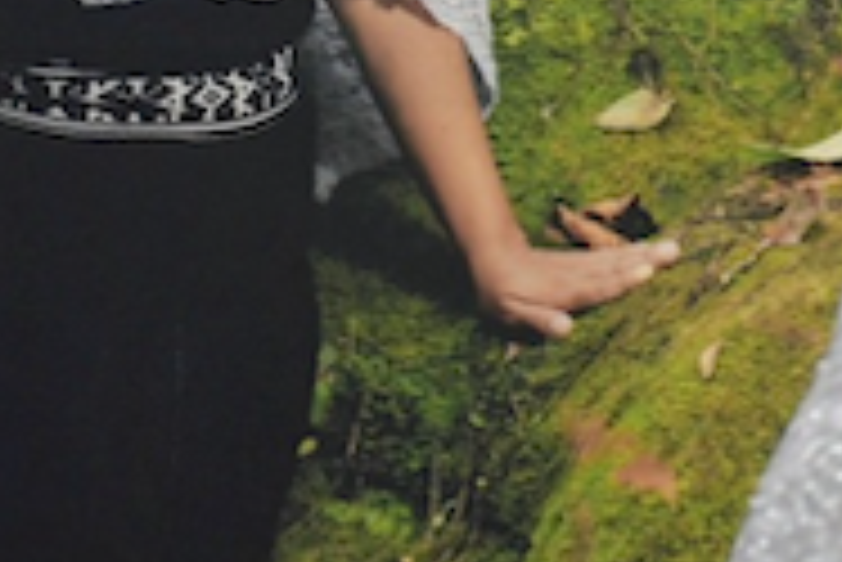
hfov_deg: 9.3
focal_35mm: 218
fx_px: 5103
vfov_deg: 6.2
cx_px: 968
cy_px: -470
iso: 2500
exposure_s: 1/160
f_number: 4.5
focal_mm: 34
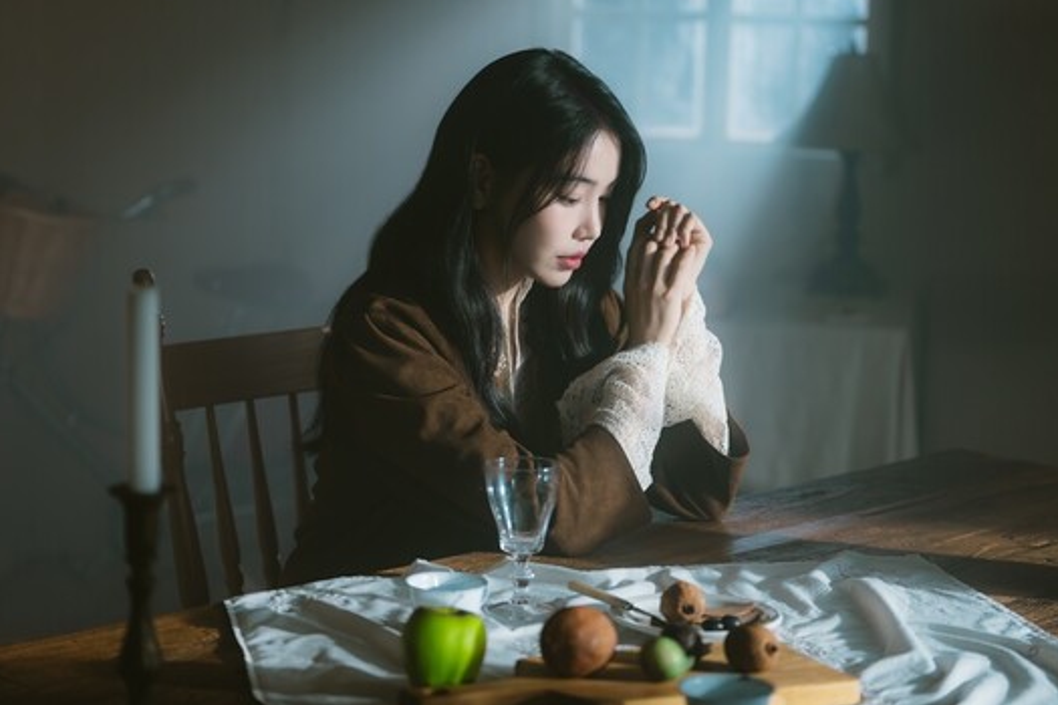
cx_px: 488
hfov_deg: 25.4
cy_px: 306
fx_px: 2351
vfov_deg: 17.1
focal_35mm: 80
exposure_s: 1/400
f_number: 2.8
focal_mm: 70
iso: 640
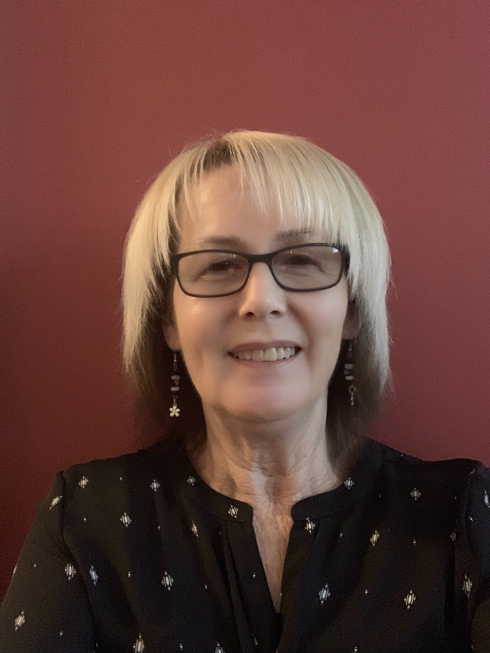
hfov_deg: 44.2
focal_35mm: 32
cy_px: 326
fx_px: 604
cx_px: 245
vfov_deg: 56.8
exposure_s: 1/15
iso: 640
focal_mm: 2.87
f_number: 2.2
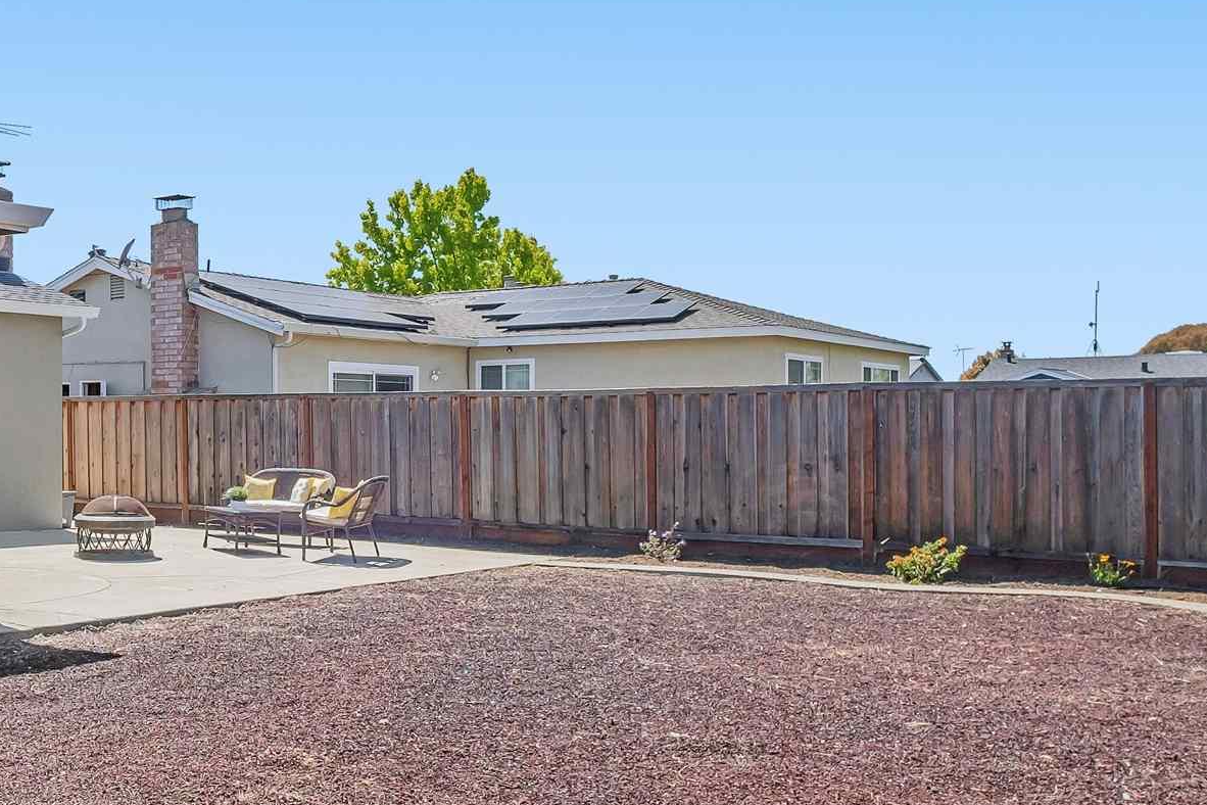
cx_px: 258
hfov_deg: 47.1
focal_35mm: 39
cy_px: 428
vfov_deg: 34.2
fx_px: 1307
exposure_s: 1/210
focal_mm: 10
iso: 160
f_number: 8
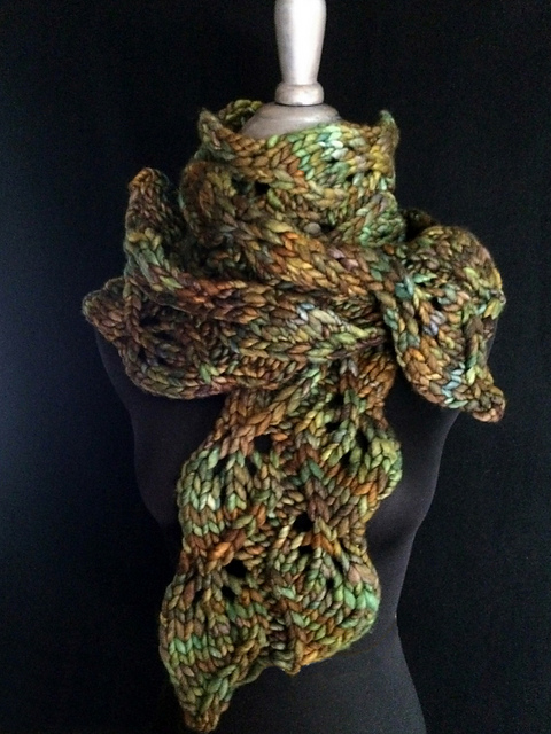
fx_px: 615
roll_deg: +1.2
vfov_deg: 61.7
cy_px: 367
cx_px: 276
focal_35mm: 29
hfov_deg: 48.2
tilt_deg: -9.2
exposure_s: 1/15
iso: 640
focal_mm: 4.15
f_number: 2.2
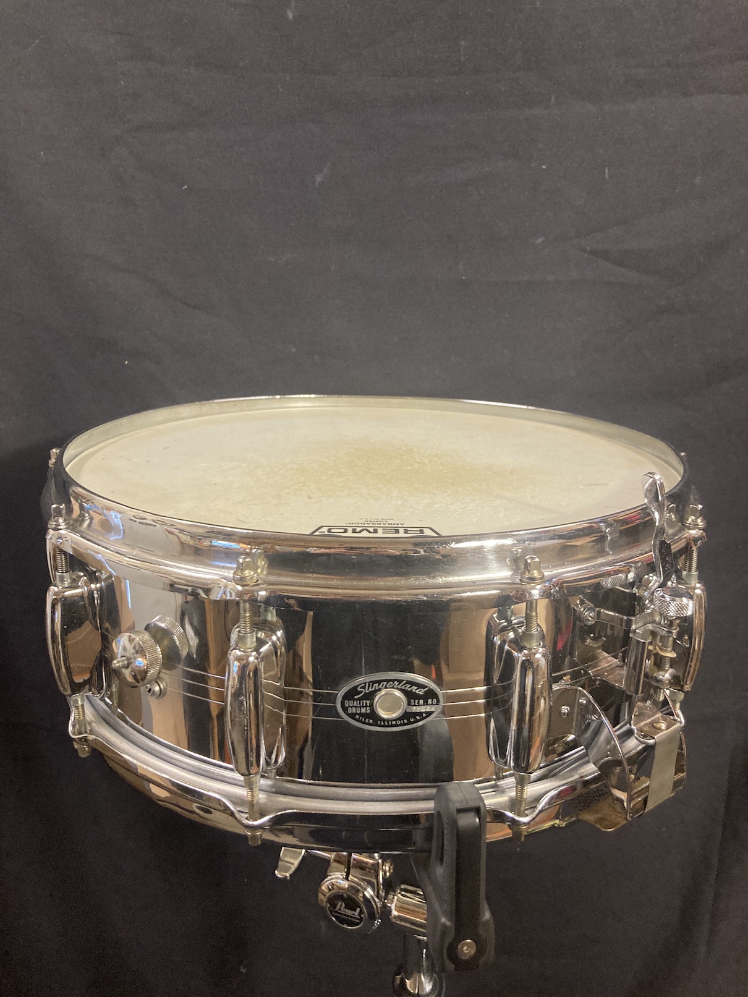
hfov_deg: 49.8
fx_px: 807
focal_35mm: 28
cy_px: 498
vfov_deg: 63.4
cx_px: 374
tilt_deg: -16.7
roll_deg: +0.7
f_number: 1.8
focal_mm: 3.99
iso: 320
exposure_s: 1/60
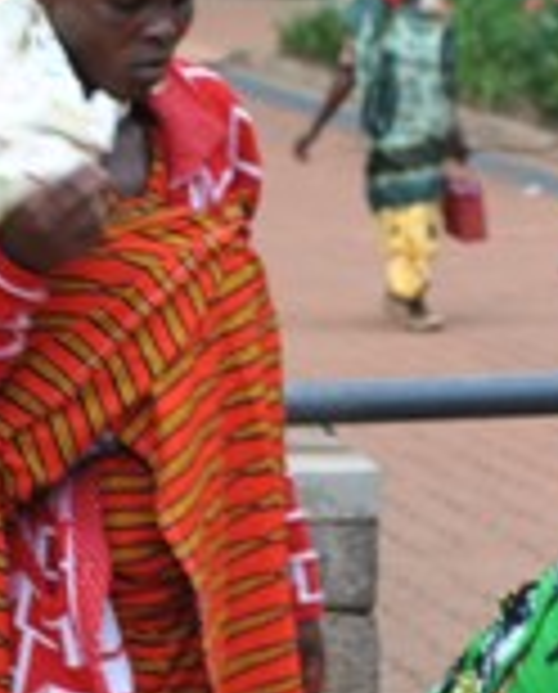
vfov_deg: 7.6
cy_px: 194
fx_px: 5182
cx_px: 248
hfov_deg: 6.2
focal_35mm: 252
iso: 100
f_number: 5.6
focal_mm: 46
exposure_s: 1/125
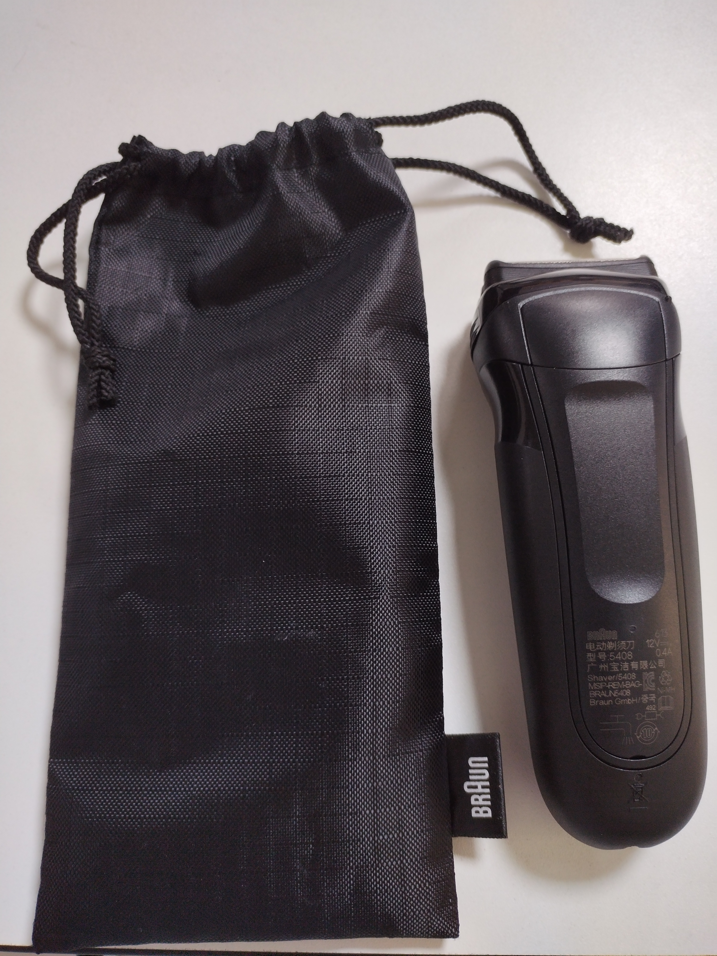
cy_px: 478
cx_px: 358
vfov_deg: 67.3
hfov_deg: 53.1
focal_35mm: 26
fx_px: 718
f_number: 1.8
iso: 408
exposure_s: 1/33.3
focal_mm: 4.75
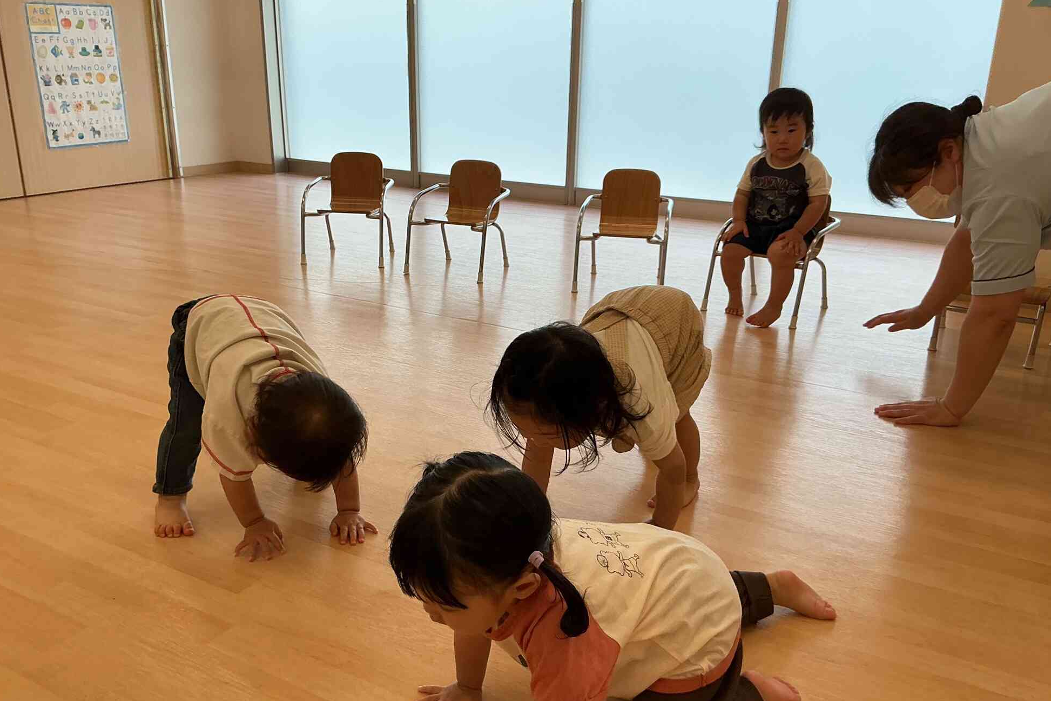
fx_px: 905
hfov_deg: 60.3
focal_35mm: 31
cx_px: 517
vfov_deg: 42.3
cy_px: 386
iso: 20
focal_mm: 3
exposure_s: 1/154
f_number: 1.8
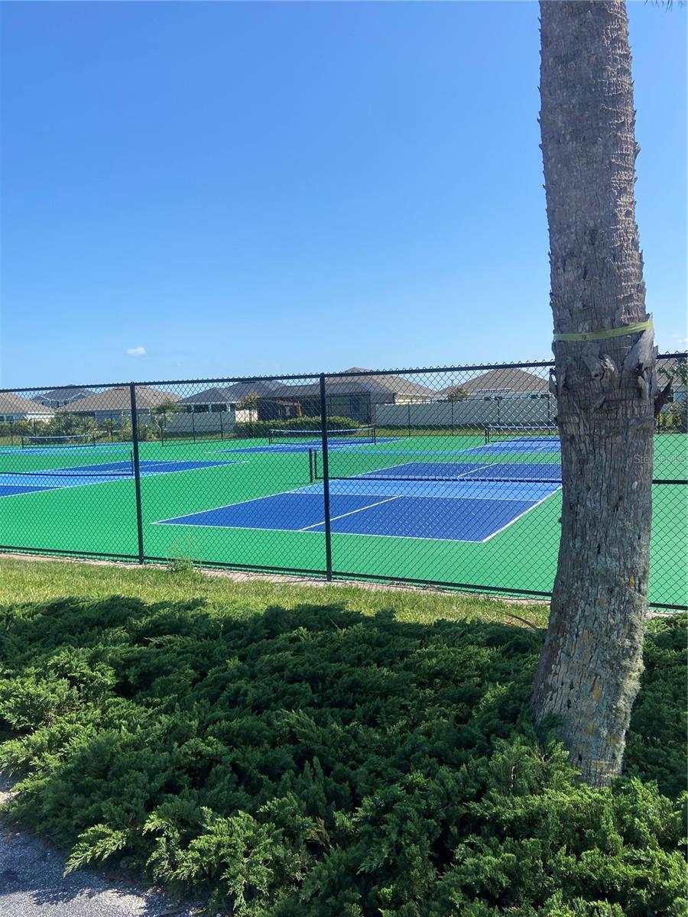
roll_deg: +2.1
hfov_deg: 53.1
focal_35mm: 26
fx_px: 689
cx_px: 344
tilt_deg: -0.3
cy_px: 458
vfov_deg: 67.3
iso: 32
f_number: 1.8
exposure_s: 1/2688
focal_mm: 4.25
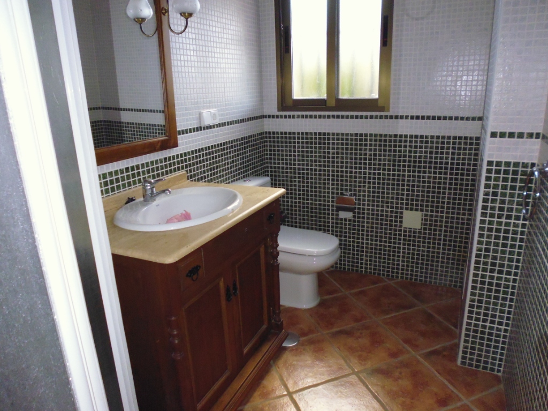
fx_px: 380
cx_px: 274
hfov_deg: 71.6
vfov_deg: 56.8
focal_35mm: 24
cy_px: 206
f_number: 2.8
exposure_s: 1/60
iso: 400
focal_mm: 4.3
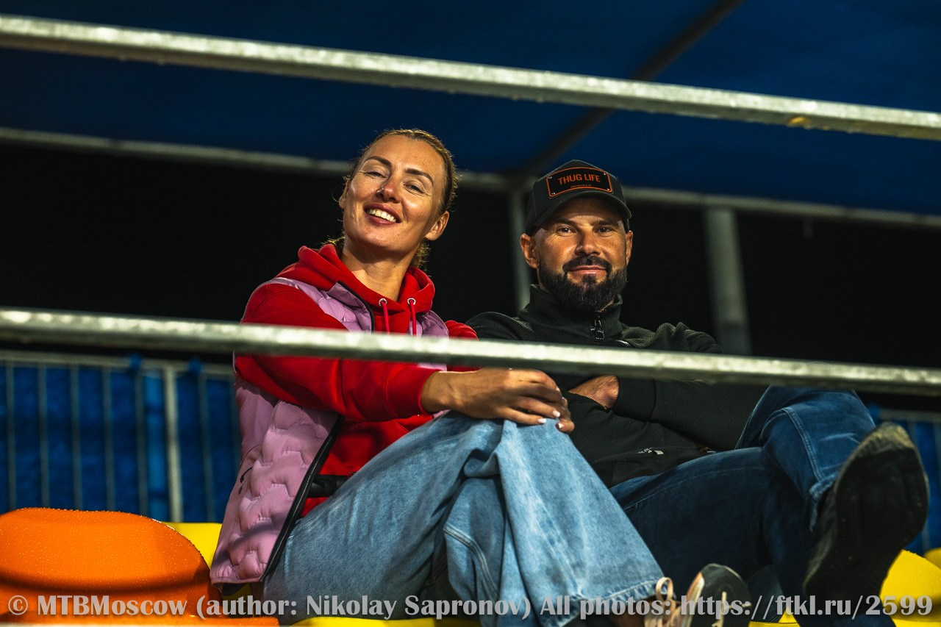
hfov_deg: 17.8
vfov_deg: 11.9
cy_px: 314
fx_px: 3005
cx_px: 470
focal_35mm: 115
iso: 1250
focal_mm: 115
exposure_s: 1/320
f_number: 4.5
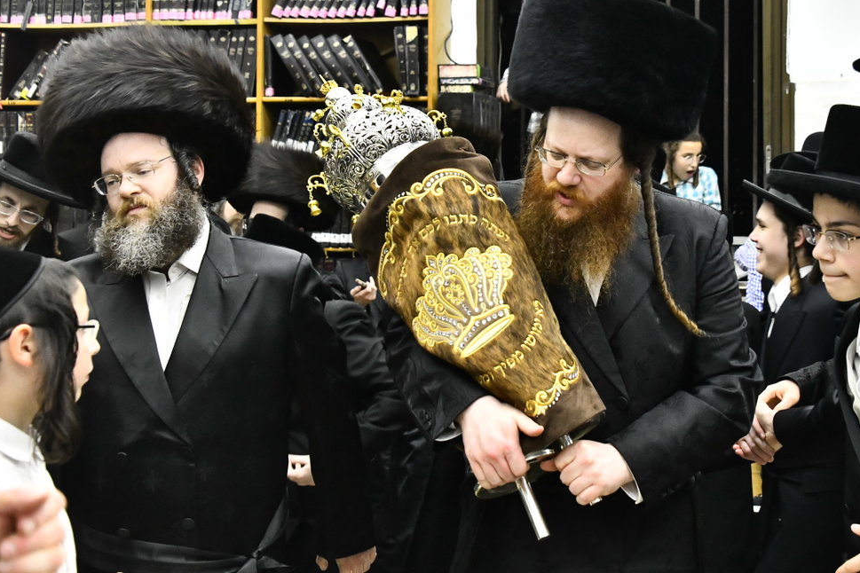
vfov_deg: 20.8
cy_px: 192
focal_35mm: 65
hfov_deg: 30.7
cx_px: 574
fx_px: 1553
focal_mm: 45
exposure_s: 1/250
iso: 3200
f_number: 5.6
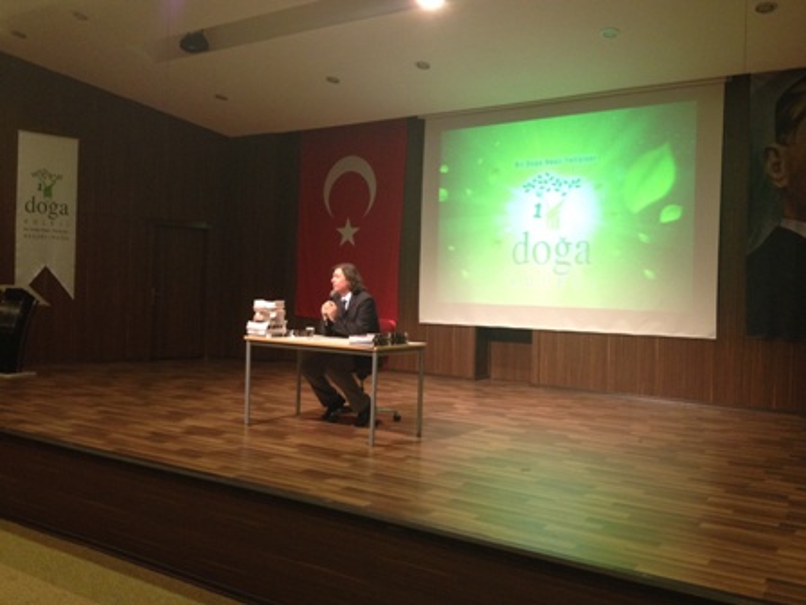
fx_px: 815
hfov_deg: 52.6
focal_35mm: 35
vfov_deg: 40.7
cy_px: 302
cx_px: 403
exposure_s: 1/20
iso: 200
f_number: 2.4
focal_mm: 4.28
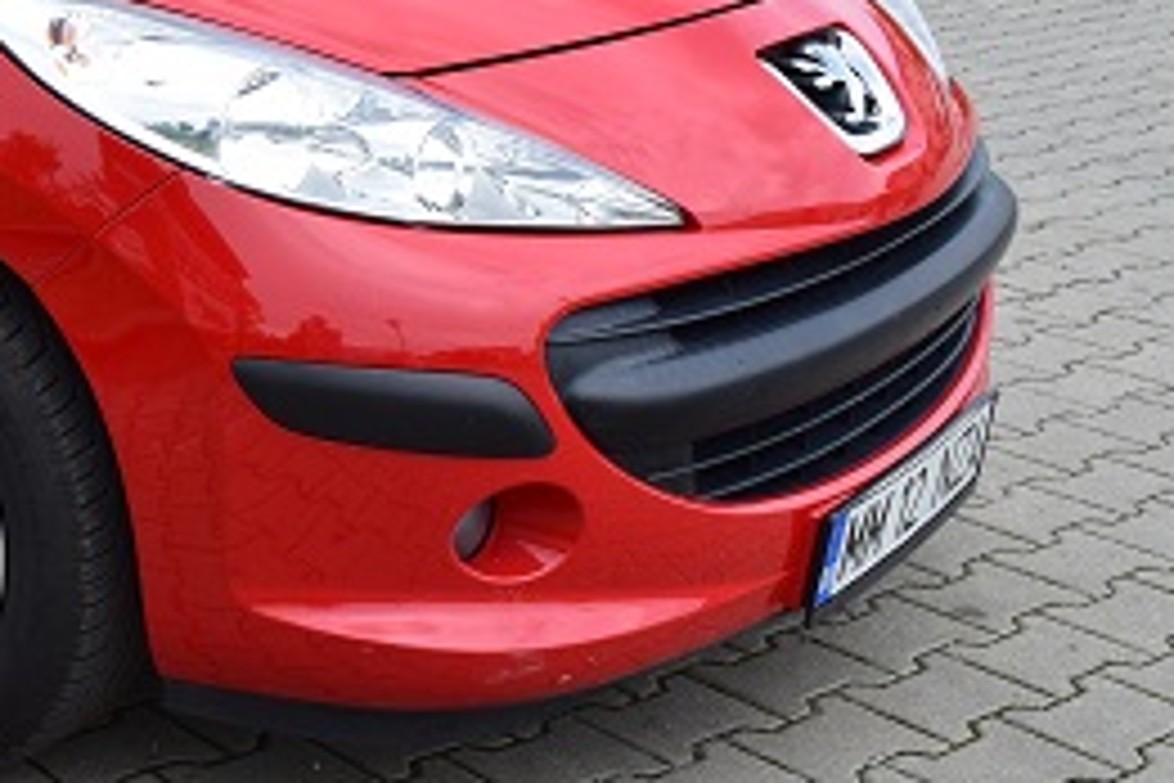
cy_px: 216
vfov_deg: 19.6
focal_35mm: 69
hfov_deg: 26.6
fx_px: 2250
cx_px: -162
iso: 400
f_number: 10
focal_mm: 20
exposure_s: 1/320
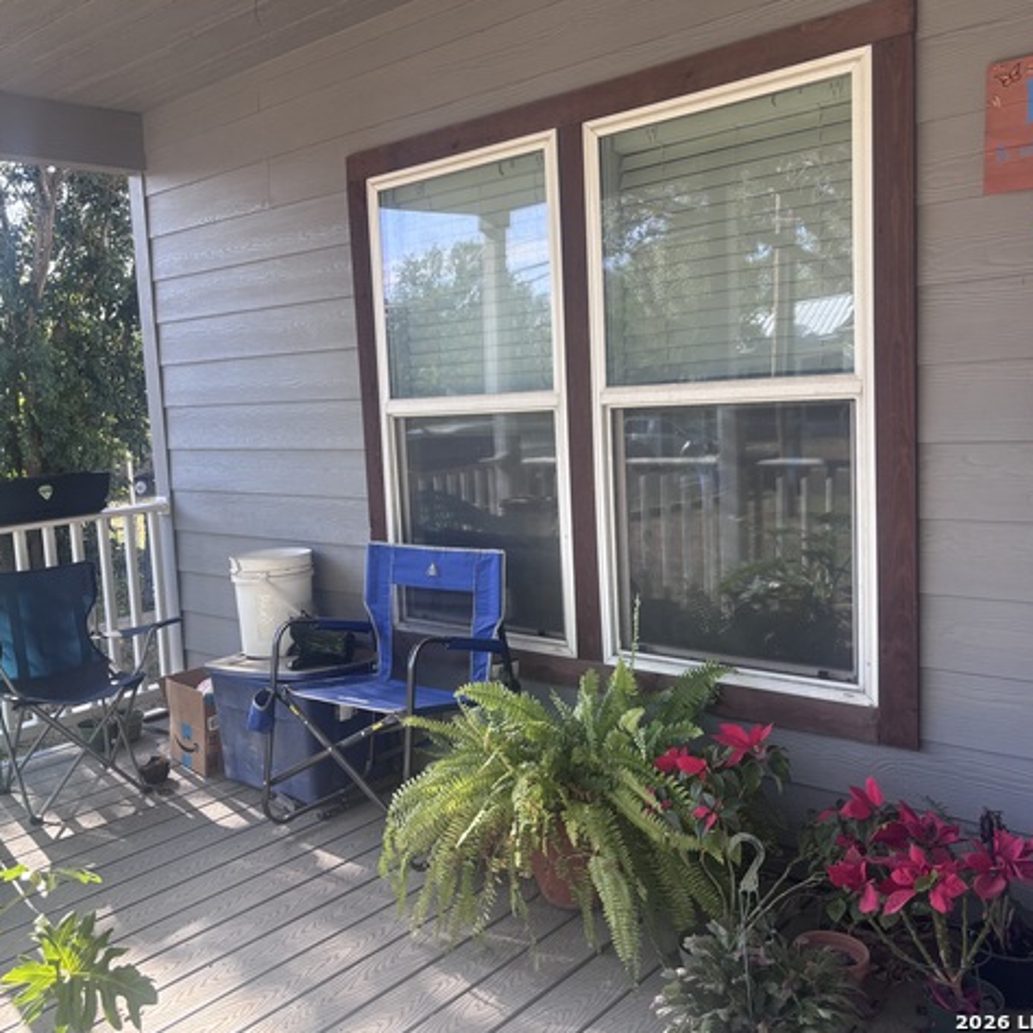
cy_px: 512
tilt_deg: -5.7
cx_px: 432
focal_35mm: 31
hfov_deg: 52.3
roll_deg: +2.9
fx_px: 1047
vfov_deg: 52.5
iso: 50
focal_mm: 5.96
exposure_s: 1/313
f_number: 1.6
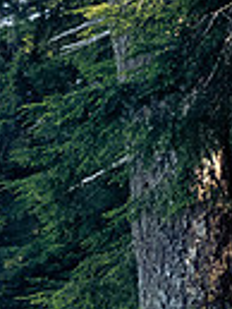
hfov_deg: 10.1
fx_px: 1124
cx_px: -349
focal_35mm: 126
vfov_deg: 14.5
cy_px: 475
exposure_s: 1/1000
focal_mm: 14
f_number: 2.8
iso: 1600
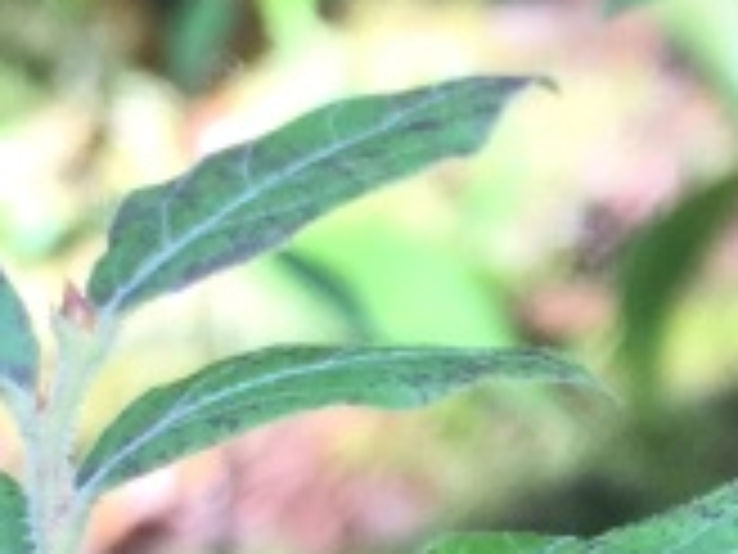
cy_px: 653
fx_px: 3859
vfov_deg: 8.1
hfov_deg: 10.8
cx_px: 819
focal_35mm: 181
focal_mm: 4.15
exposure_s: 1/120
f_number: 2.2
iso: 40
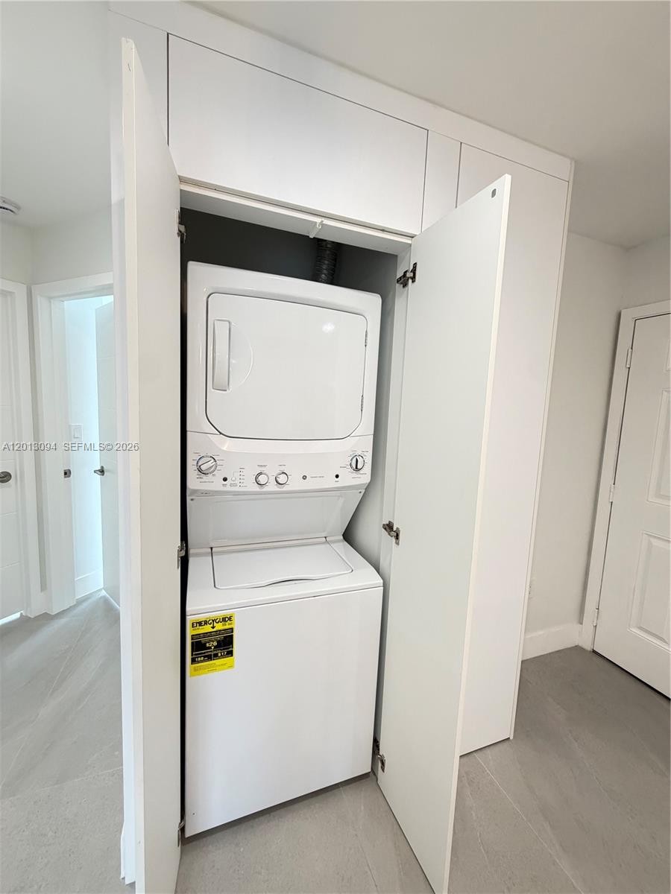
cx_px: 336
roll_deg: -2.6
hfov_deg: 85.7
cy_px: 447
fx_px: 362
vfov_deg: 102.1
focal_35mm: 14
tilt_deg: -6.5
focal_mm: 2.22
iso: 320
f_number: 2.2
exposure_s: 1/60
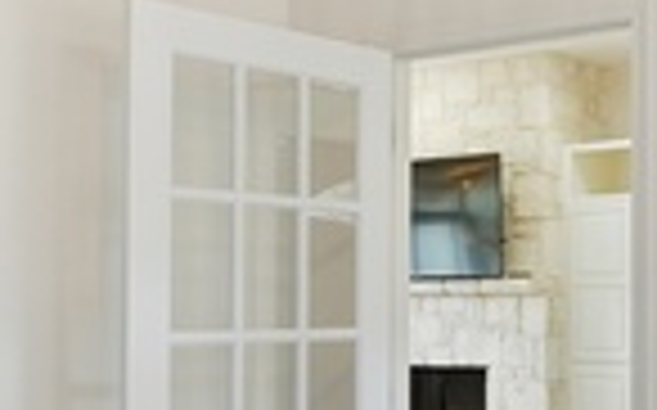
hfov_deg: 33.3
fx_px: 1038
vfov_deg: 22.0
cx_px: 590
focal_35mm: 58
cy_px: 336
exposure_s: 1/50
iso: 200
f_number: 6.3
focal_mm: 9
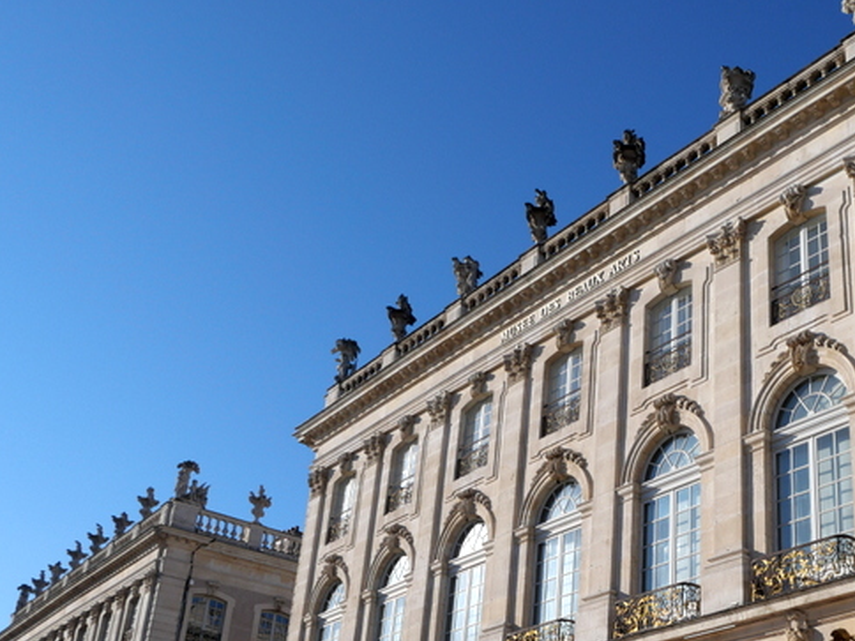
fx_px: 1062
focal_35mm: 43
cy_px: 521
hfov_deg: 41.8
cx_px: 691
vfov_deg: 32.6
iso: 800
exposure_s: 1/640
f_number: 8
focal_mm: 13
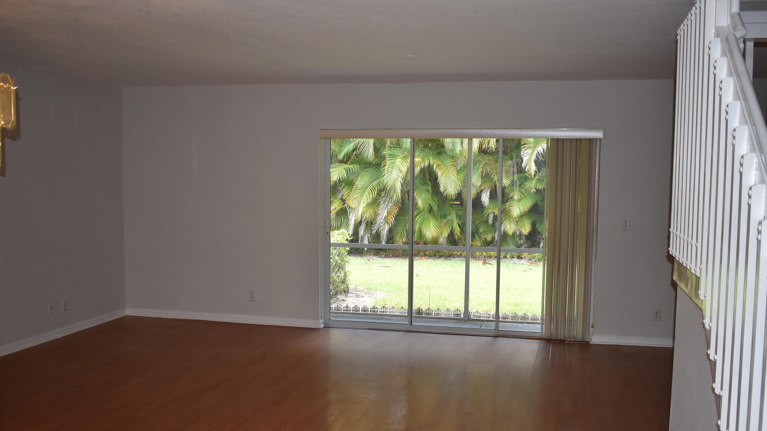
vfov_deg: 31.2
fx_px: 773
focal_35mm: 38
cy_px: 248
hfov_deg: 52.8
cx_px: 382
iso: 800
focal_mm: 24
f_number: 4.5
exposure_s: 1/200
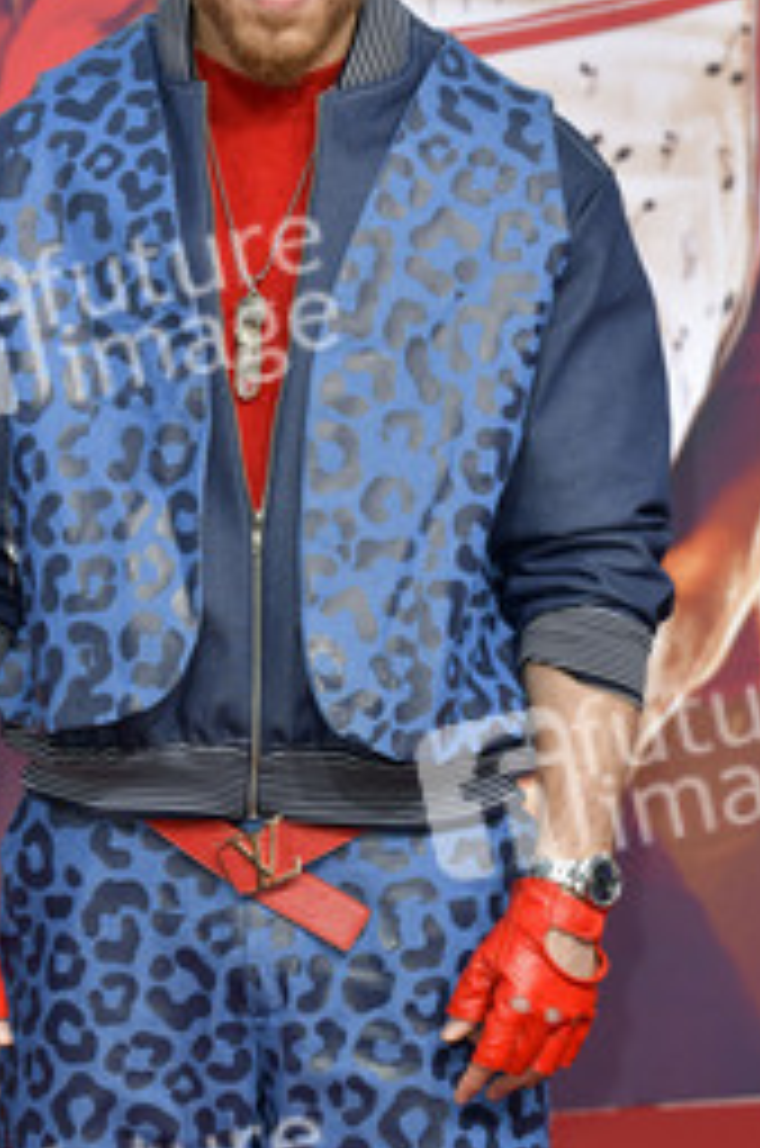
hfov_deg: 8.3
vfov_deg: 12.5
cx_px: 238
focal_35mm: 165
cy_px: 549
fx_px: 5246
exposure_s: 1/200
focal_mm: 105
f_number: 6.3
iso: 400
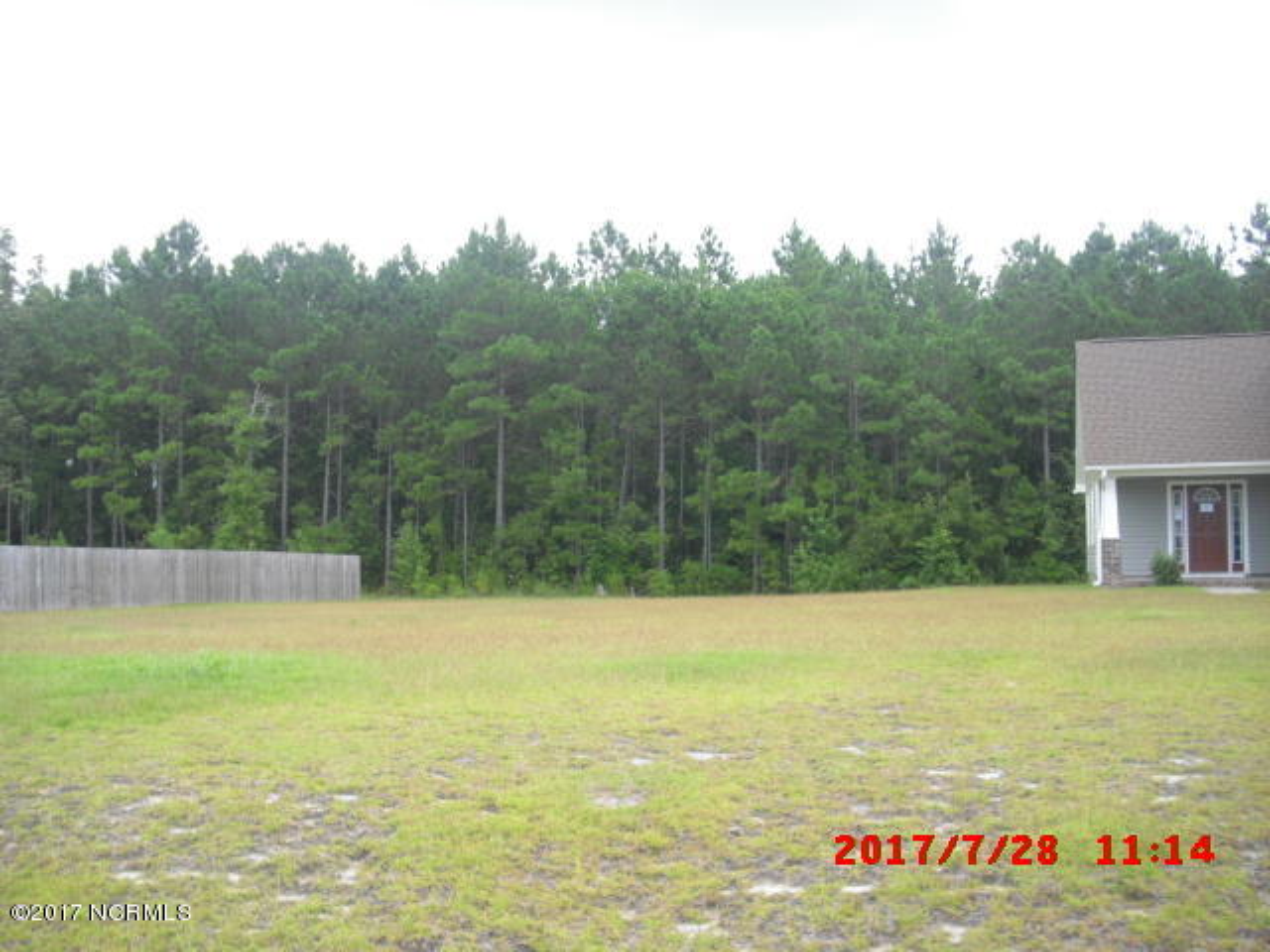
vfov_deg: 37.7
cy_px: 476
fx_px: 1394
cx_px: 635
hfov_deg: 49.0
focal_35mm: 38
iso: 100
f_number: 5.6
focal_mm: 6.2
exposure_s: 1/100
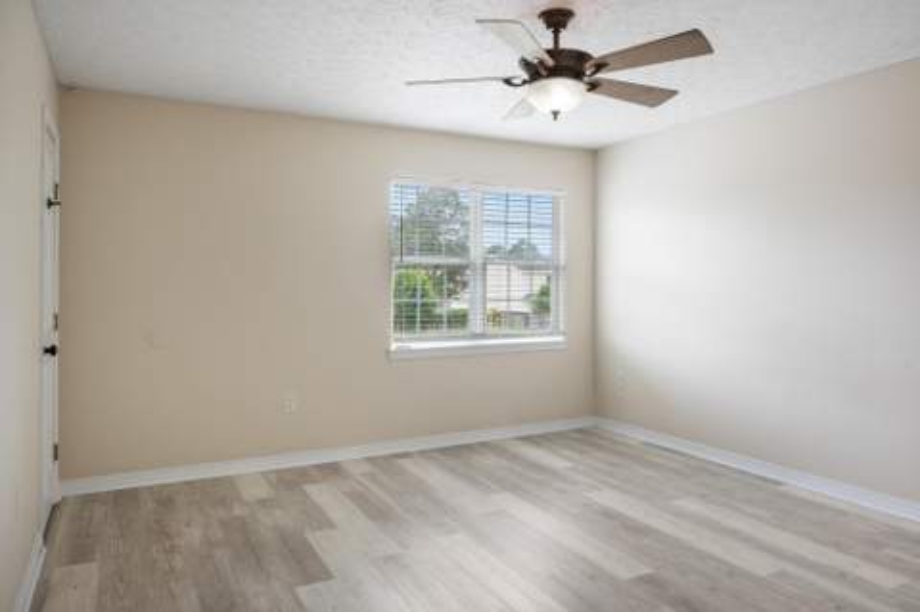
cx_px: 460
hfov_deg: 73.8
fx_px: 613
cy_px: 306
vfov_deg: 53.0
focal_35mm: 24
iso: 100
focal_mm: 24
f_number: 8
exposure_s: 1/13
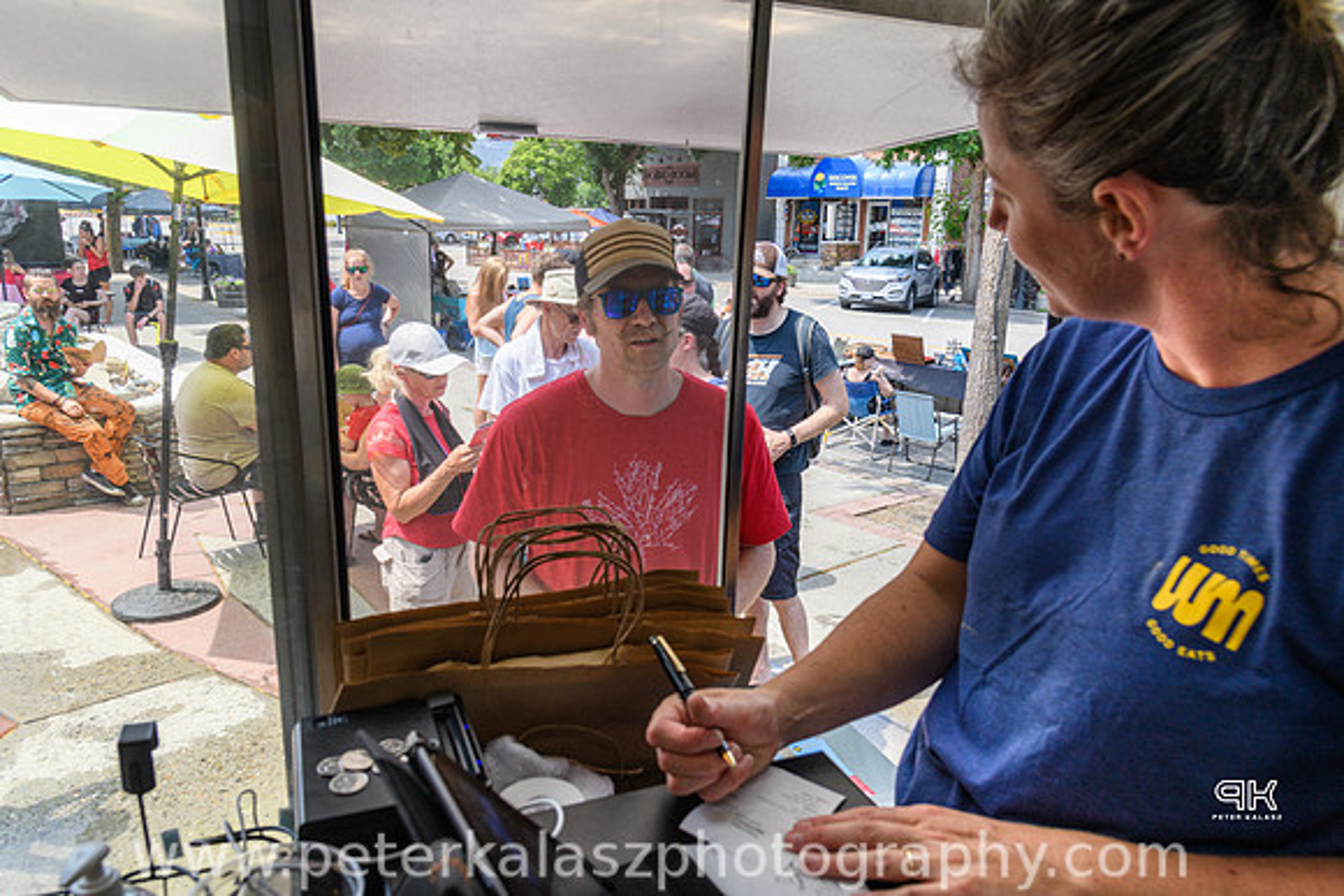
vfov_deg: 53.2
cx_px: 672
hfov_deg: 73.7
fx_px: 896
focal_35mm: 24
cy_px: 448
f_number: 8
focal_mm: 24
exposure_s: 1/200
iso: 220
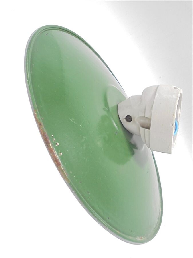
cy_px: 129
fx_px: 320
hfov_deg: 33.6
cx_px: 96
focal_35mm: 43
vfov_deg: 43.9
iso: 200
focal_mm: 7.8
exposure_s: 1/30
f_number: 4.5
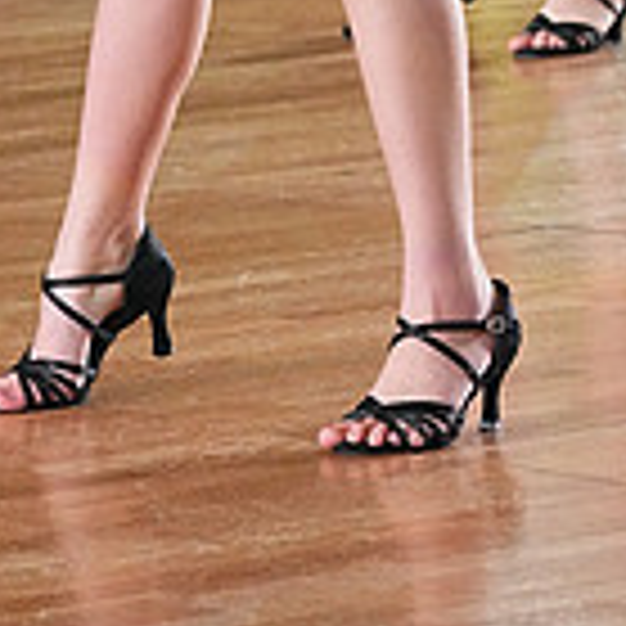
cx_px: 457
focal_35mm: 414
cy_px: -545
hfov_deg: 4.2
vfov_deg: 4.2
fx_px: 8470
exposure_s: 1/400
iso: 8000
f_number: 6.3
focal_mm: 117
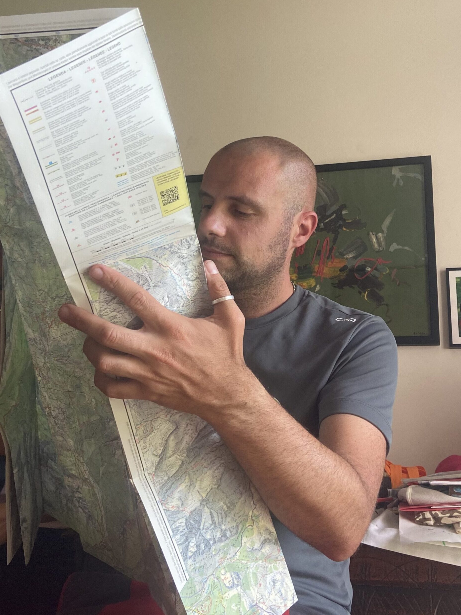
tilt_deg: +19.8
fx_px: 479
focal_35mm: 27
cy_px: 301
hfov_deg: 51.3
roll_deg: -2.4
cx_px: 223
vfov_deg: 65.3
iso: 125
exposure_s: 1/114
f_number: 1.8
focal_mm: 4.25
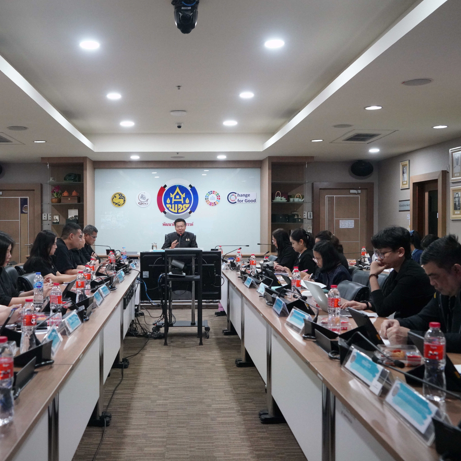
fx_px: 588
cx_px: 185
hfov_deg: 42.6
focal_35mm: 39
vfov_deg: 42.8
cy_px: 230
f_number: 5
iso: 8000
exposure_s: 1/250
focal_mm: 30
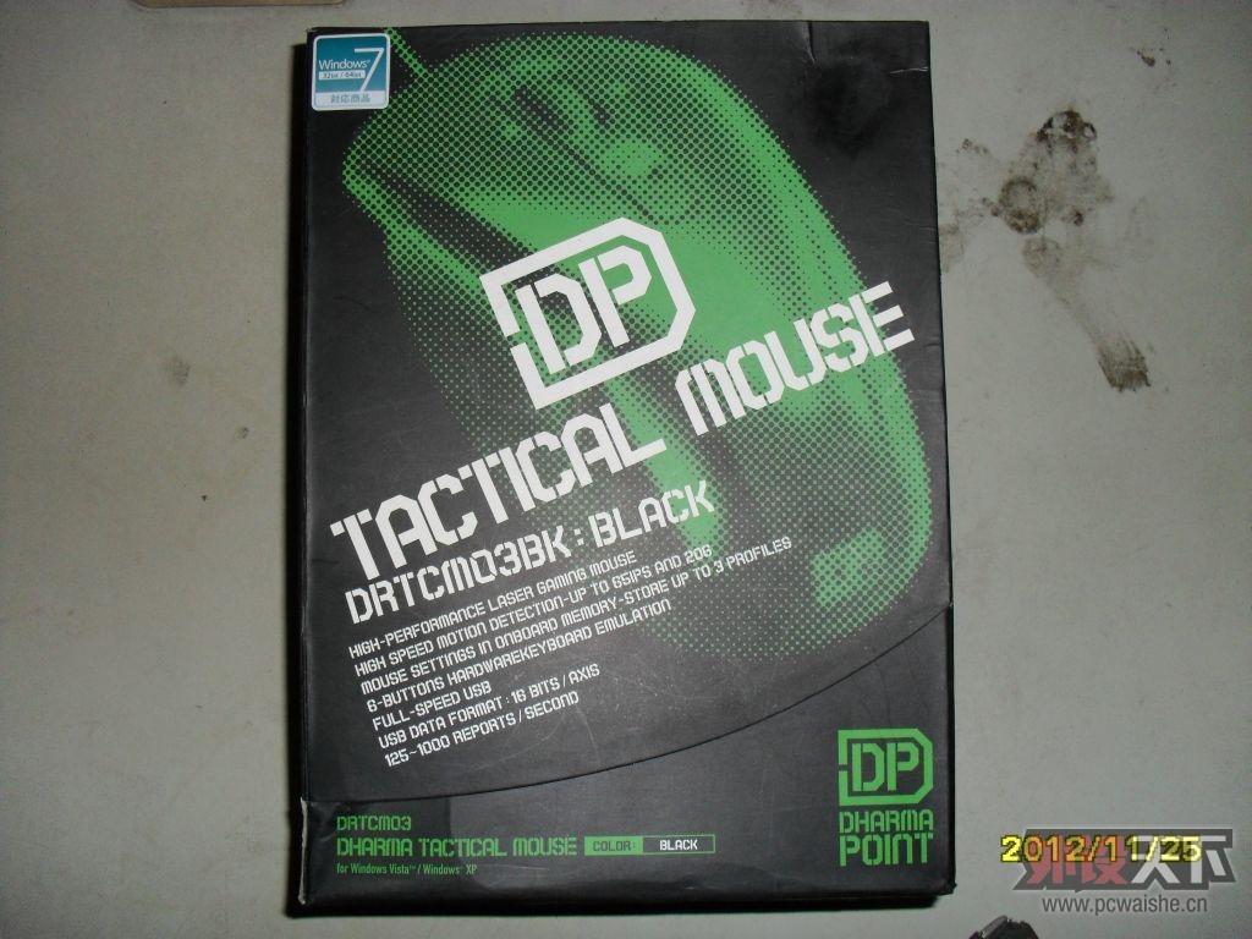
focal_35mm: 35
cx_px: 626
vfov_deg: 40.7
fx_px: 1266
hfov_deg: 52.6
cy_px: 470
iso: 200
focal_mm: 6.3
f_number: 3.2
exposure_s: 1/45
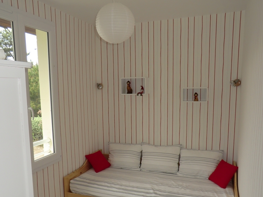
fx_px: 236
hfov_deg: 58.3
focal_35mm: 31
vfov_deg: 45.0
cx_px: 127
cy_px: 125
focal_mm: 4.3
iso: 64
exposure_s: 1/125
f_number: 3.2
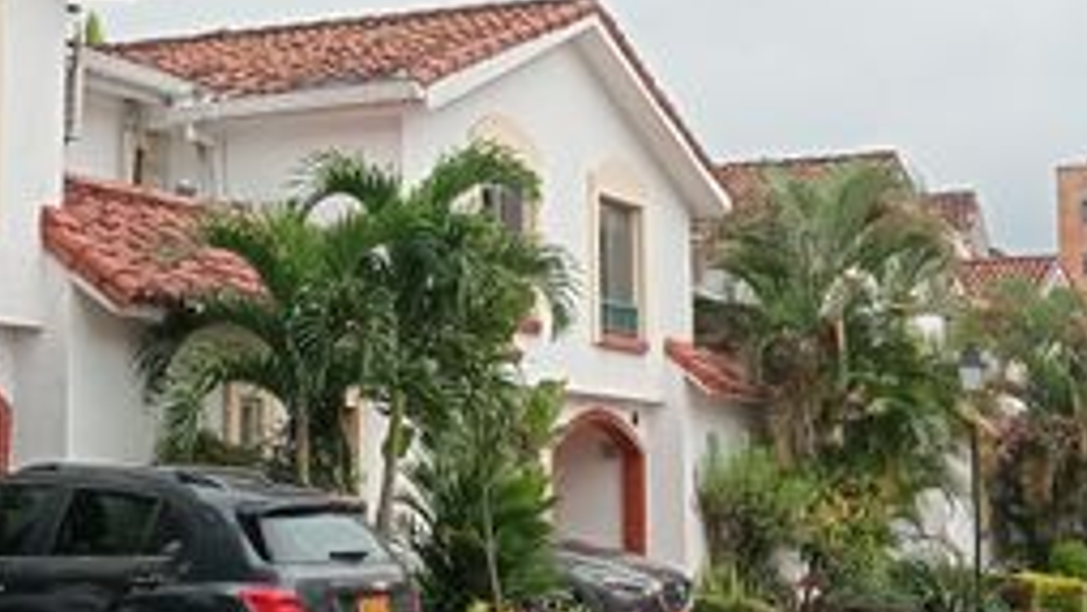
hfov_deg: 26.4
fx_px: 2306
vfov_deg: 15.1
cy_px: 223
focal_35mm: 80
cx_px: 415
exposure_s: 1/469
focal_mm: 3.98
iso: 100
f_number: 1.8
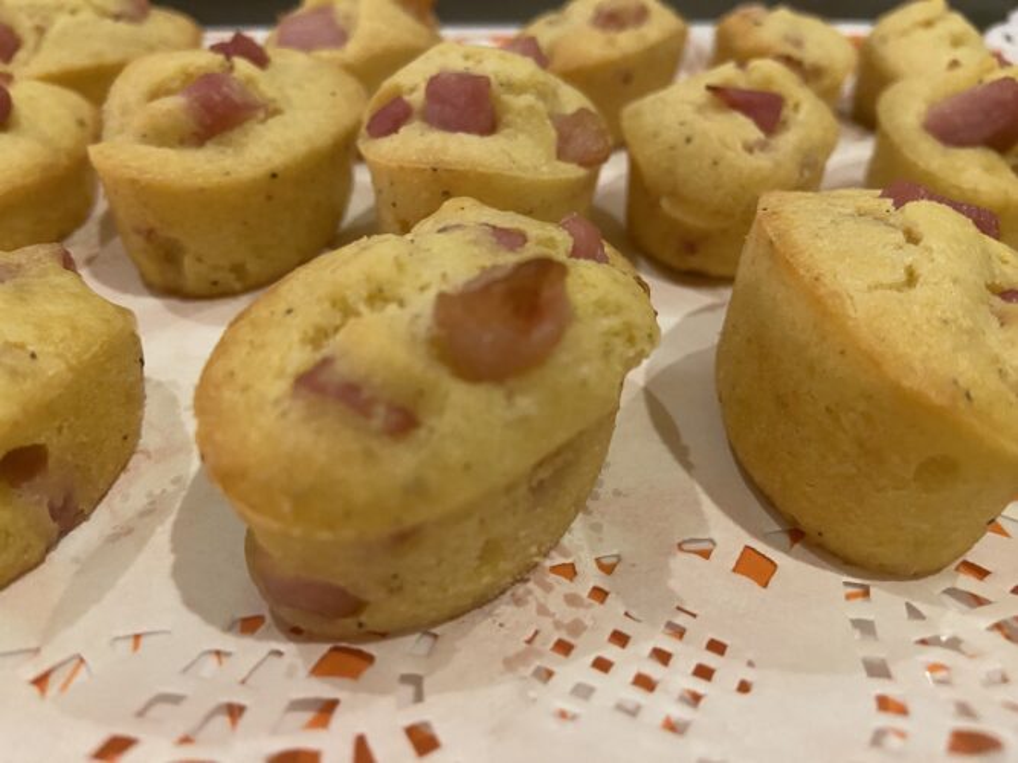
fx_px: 735
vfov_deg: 54.9
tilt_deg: -36.2
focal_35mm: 25
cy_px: 382
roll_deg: -3.3
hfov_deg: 69.4
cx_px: 509
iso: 500
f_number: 1.8
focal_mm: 4.25
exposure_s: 1/50
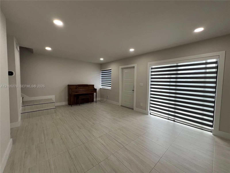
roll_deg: -0.8
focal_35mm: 13
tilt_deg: -3.5
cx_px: 115
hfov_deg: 106.2
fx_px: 86
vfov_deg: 89.9
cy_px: 86
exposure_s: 1/120
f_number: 1.8
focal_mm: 1.57
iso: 80
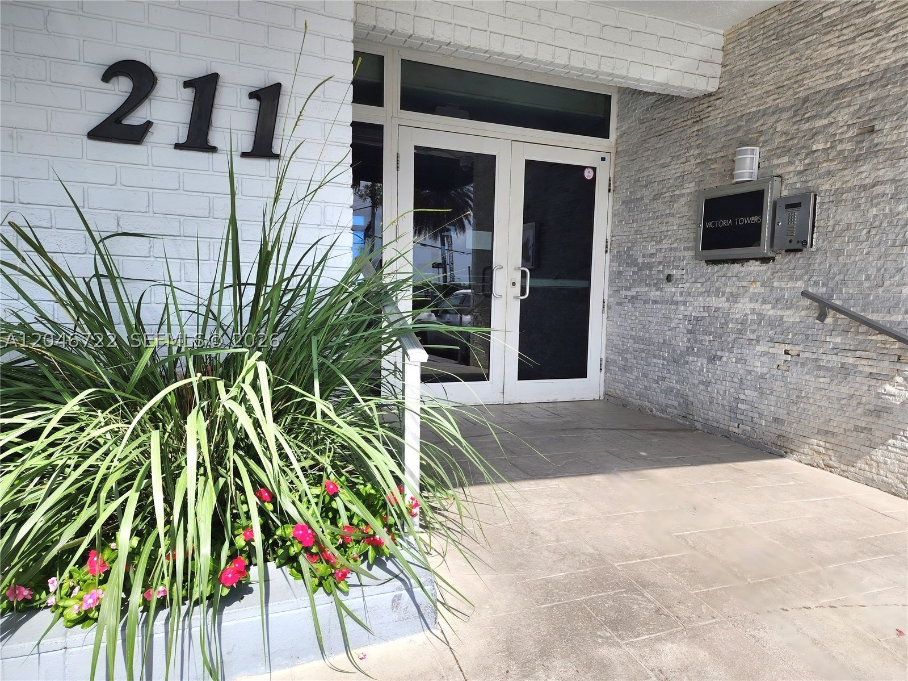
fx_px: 603
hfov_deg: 73.9
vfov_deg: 58.9
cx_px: 454
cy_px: 340
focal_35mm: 23
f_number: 1.8
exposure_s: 1/833
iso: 12
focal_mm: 6.4
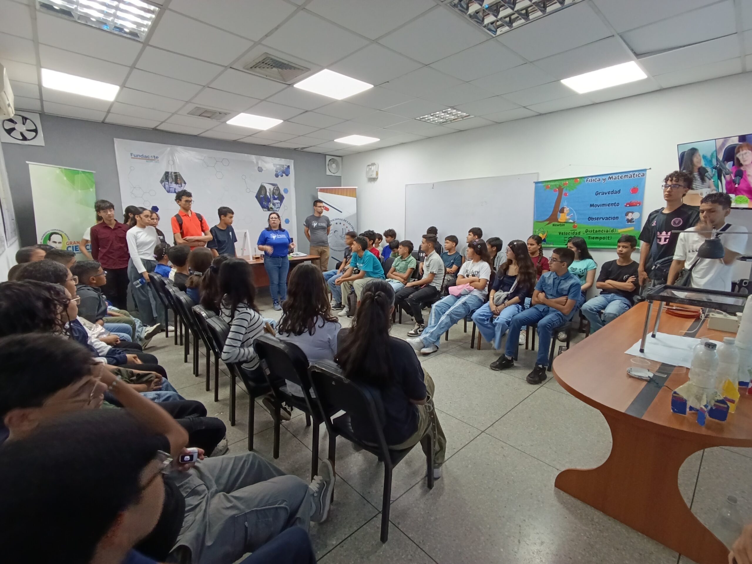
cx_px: 376
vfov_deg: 78.1
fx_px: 348
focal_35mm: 16
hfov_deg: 94.5
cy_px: 282
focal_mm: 1.65
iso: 400
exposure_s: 1/50
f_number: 2.2
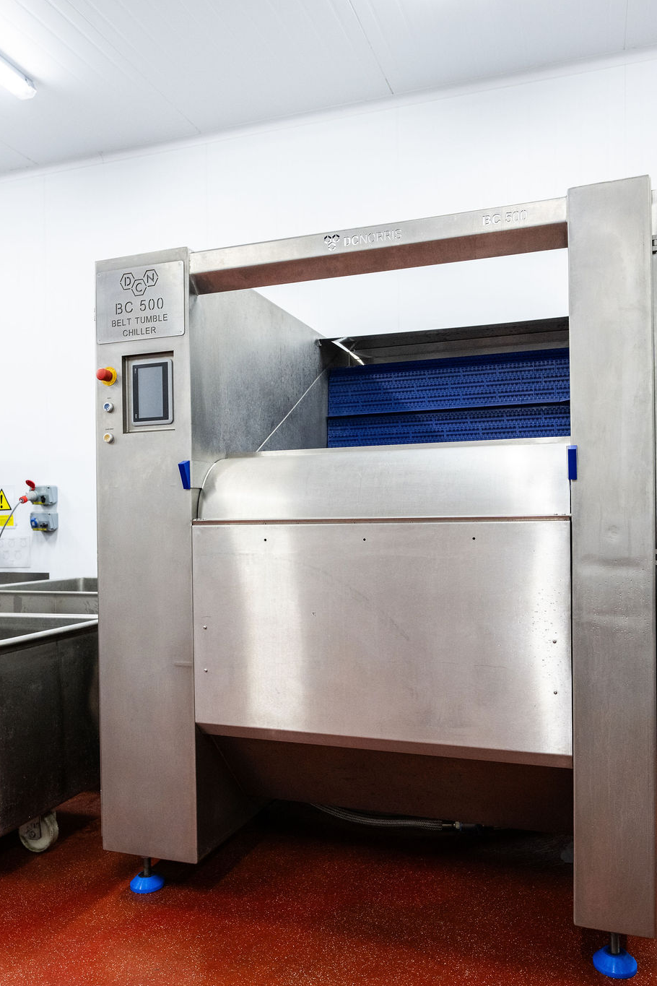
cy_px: 524
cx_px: 351
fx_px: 739
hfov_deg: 47.9
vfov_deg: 67.3
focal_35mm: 27
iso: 1250
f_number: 5
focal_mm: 24
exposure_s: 1/80
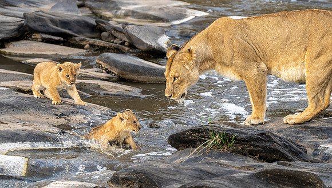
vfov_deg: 1.6
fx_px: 6653
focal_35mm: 754
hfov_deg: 2.9
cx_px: 132
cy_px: 106
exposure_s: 1/200
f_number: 4.5
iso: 250
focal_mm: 600
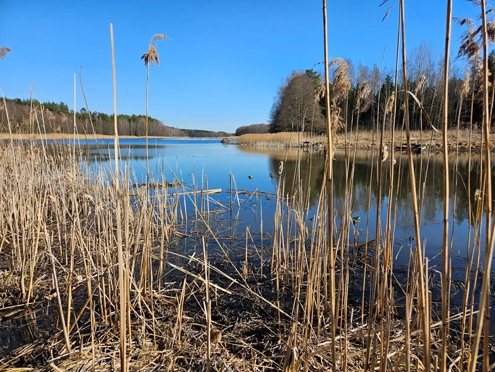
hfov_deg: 73.9
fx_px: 329
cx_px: 248
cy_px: 186
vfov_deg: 58.9
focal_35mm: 23
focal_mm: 5.4
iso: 25
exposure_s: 1/1461
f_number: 1.8
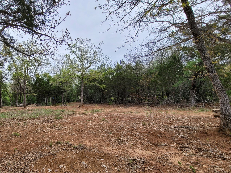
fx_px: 133
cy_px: 117
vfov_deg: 64.1
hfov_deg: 77.2
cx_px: 65
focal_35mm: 20
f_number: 2.2
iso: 64
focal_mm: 2.2
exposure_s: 1/399
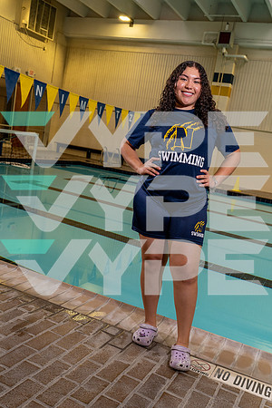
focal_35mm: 35
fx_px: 397
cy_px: 204
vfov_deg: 54.4
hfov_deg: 37.9
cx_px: 136
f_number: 5.6
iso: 800
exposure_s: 1/250
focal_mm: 35
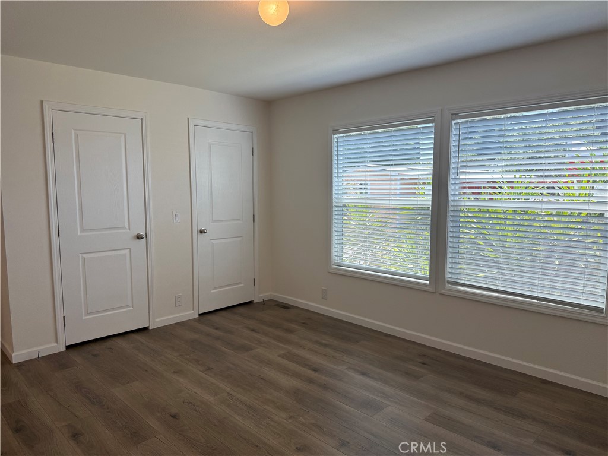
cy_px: 228
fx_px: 422
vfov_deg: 56.8
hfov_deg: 71.6
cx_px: 304
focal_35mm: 24
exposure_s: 1/342
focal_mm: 6.76
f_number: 1.78
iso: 80
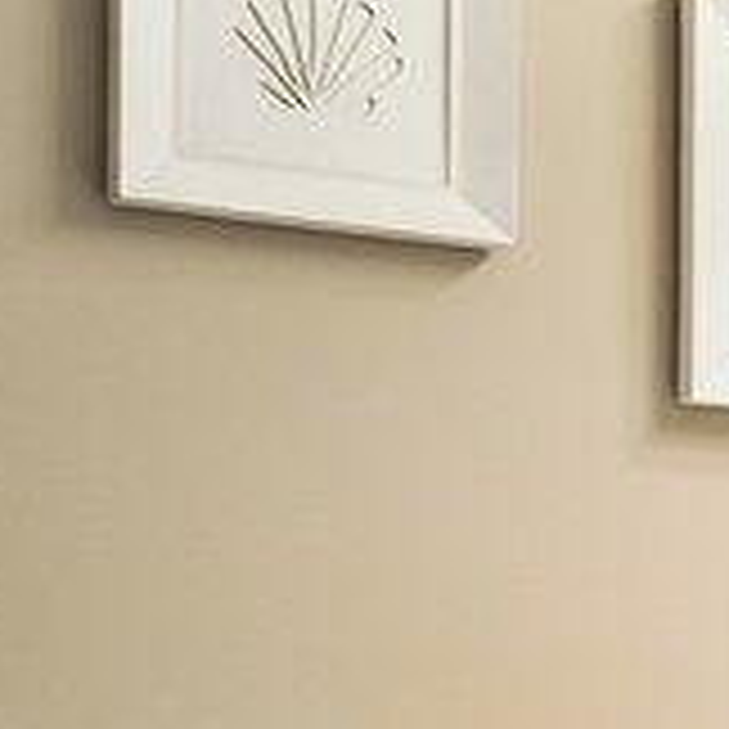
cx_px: 2272
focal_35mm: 121
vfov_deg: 14.3
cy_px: 634
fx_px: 2883
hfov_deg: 10.1
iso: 800
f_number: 7.1
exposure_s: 1/25
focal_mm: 15
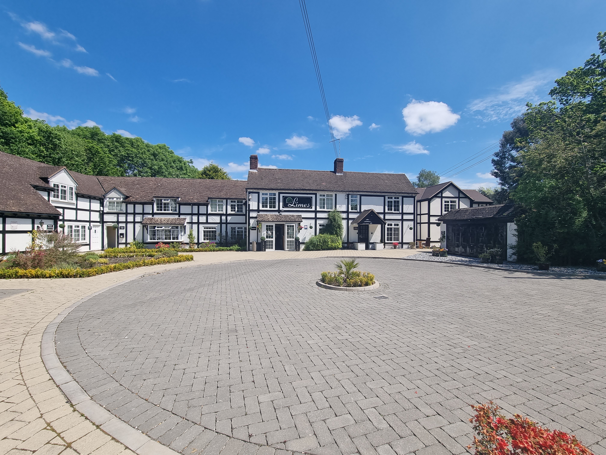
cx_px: 303
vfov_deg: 89.9
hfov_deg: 106.2
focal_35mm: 13
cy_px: 228
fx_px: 228
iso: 50
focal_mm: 2.2
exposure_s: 1/1976
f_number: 2.2
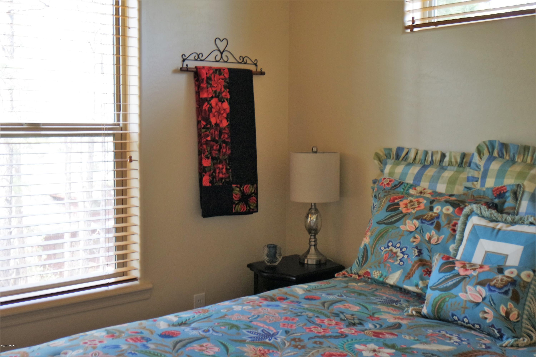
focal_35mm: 40
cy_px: 178
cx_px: 268
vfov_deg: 33.4
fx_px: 596
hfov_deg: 48.5
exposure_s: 1/15
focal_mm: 15
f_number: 4
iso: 400
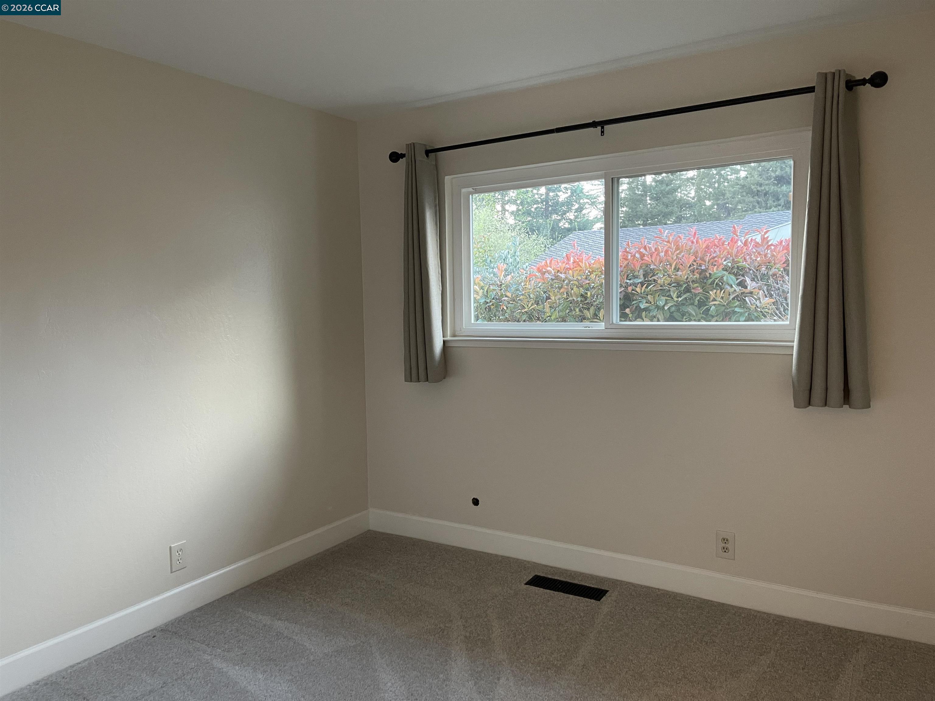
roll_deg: +1.6
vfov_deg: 53.1
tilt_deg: -5.4
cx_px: 468
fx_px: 702
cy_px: 350
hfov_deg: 67.3
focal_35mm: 26
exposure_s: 1/60
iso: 250
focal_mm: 5.1
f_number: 1.6
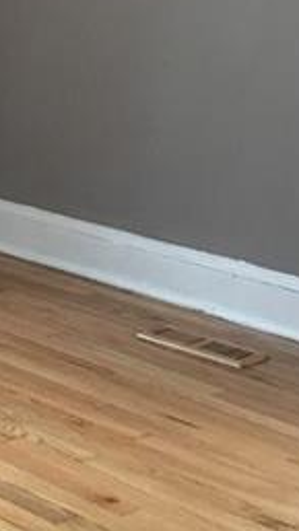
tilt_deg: -6.7
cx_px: -101
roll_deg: -4.9
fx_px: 1326
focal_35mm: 94
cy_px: 72
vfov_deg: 22.2
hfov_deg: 12.4
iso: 80
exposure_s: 1/30
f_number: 2.2
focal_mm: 4.15
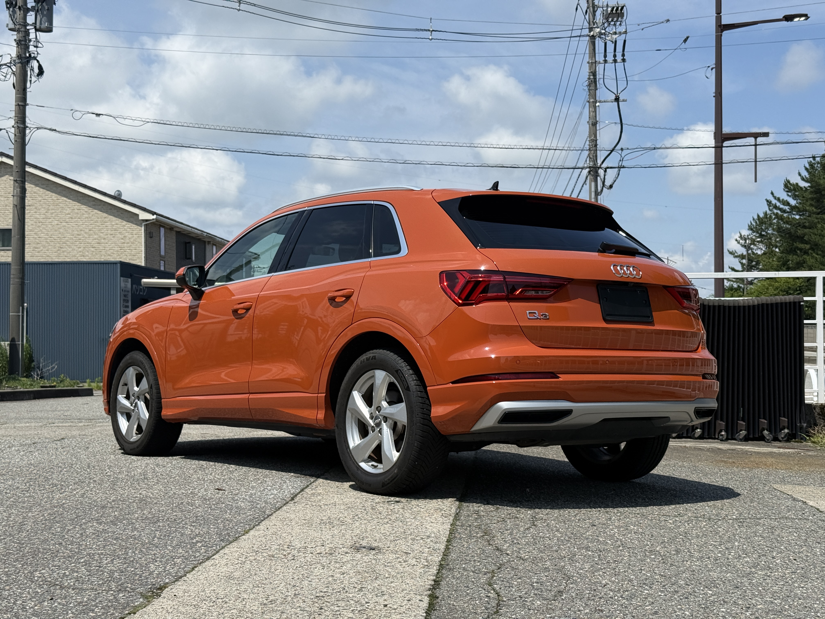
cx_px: 412
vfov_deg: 30.3
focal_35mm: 48
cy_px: 310
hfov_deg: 39.7
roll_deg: +0.6
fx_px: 1144
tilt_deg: +1.6
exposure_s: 1/6536
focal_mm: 6.76
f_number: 1.78
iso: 64
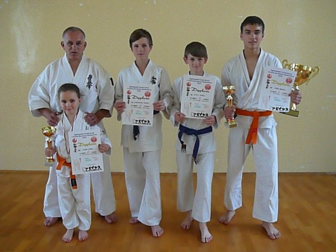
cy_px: 126
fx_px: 340
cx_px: 168
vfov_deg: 40.7
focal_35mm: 35
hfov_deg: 52.6
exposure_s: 1/400
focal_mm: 5.2
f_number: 2.8
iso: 800
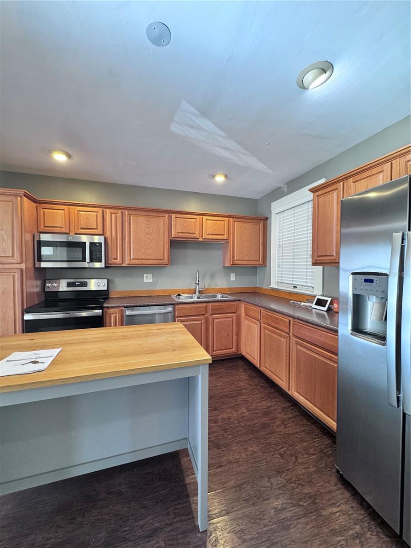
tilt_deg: -2.7
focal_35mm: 14
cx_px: 206
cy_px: 274
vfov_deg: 102.1
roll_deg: +0.0
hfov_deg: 85.7
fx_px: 222
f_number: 2.2
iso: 250
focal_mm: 2.22
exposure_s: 1/60
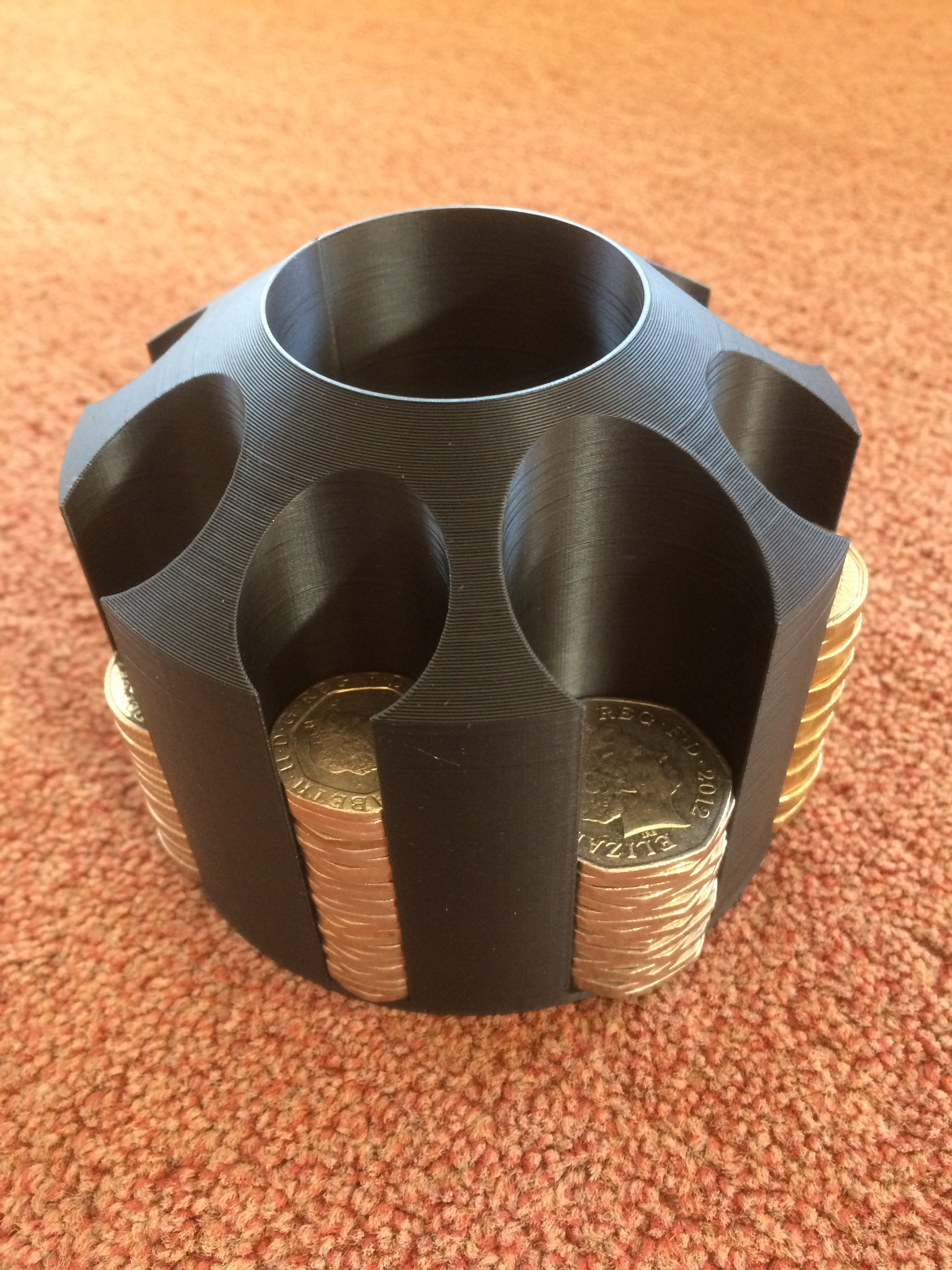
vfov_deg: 61.7
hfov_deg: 48.2
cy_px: 635
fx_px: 1063
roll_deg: +3.6
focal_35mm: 29
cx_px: 476
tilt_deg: -44.0
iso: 320
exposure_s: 1/33
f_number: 2.2
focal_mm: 4.15
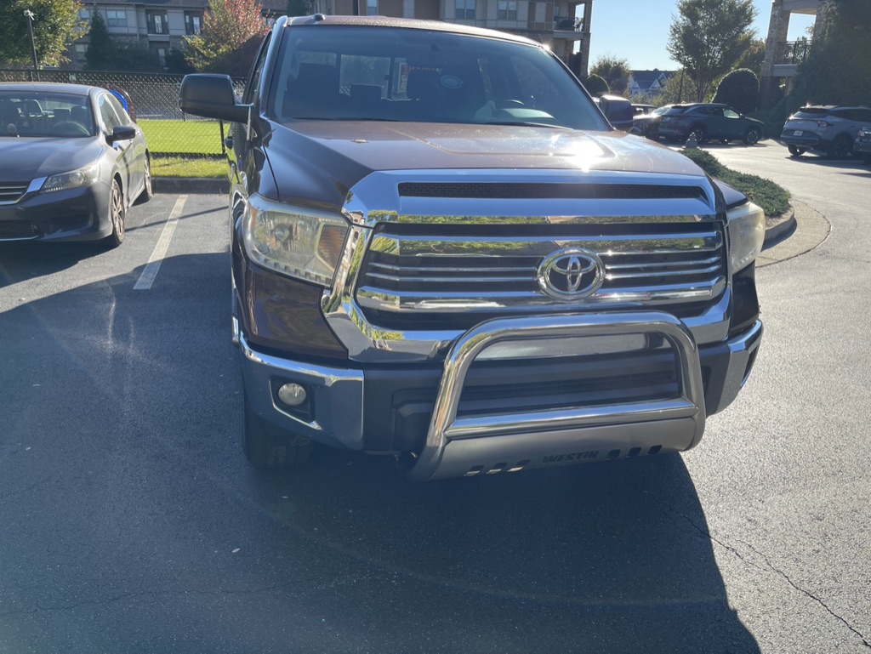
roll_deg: -1.0
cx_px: 436
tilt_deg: -19.9
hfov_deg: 69.4
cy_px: 327
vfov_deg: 54.9
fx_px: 629
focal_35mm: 25
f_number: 1.6
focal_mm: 5.1
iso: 32
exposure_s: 1/1309
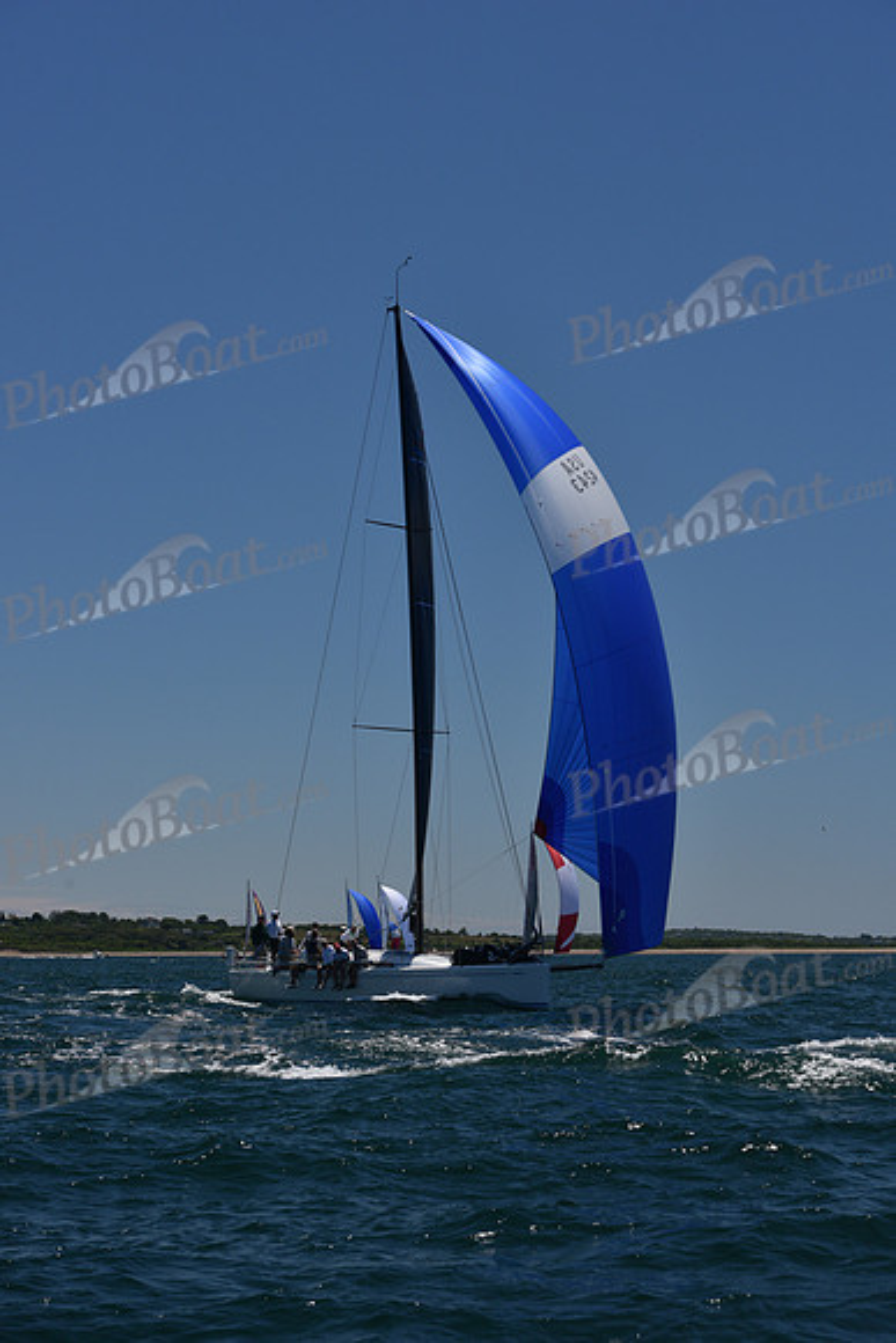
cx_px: 448
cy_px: 672
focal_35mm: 78
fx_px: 2910
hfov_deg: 17.5
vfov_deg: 26.0
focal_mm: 78
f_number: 9
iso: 250
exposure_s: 1/800
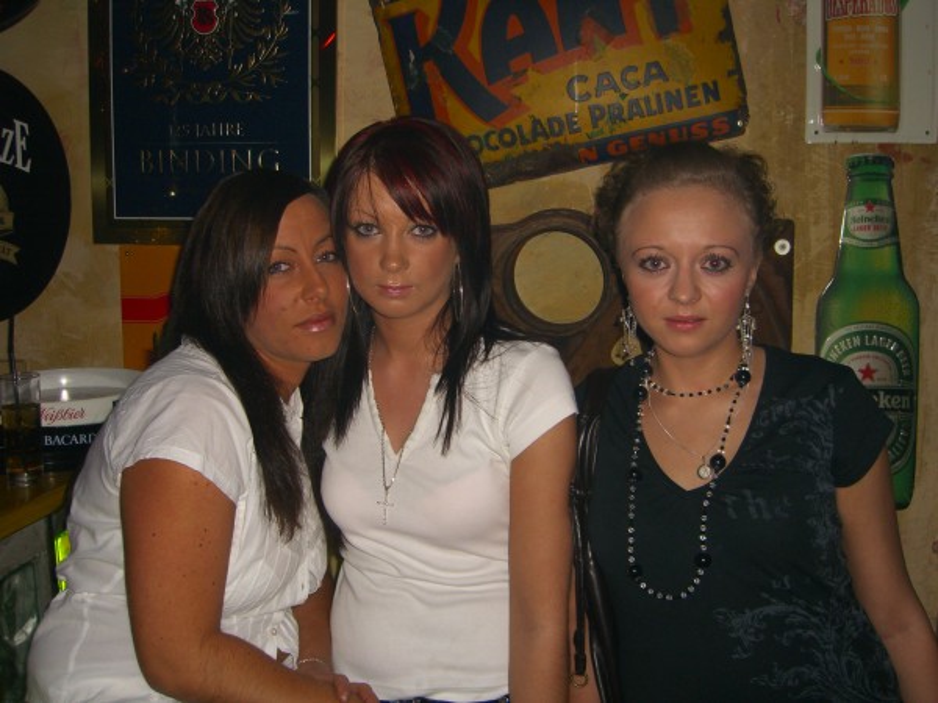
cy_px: 352
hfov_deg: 49.0
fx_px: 1030
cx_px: 469
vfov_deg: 37.7
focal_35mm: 38
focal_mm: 7.9
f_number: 2.8
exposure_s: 1/60
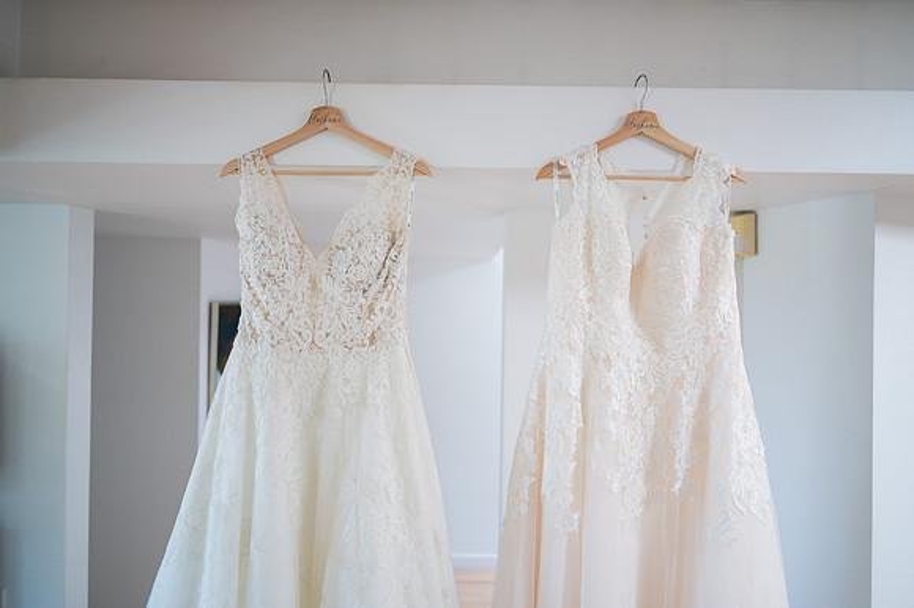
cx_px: 457
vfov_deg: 53.1
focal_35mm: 24
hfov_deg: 73.8
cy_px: 304
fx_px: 609
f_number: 1.8
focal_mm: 24
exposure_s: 1/320
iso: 500
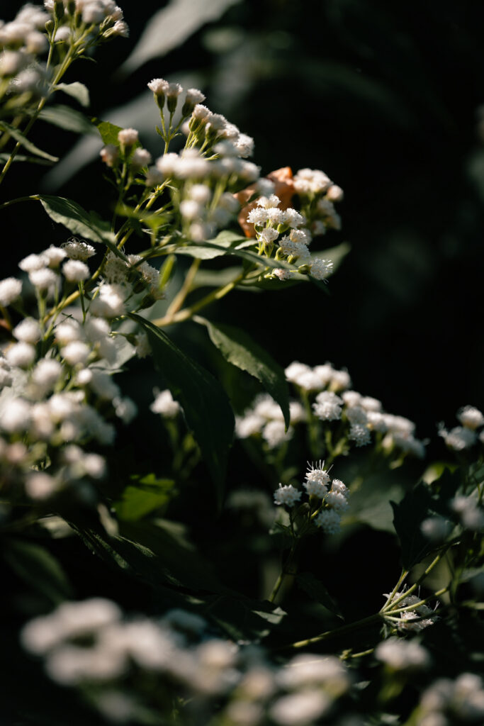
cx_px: 242
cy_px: 363
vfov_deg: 28.8
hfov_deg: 19.5
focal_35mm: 70
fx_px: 1411
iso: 125
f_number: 3.2
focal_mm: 70
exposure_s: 1/400
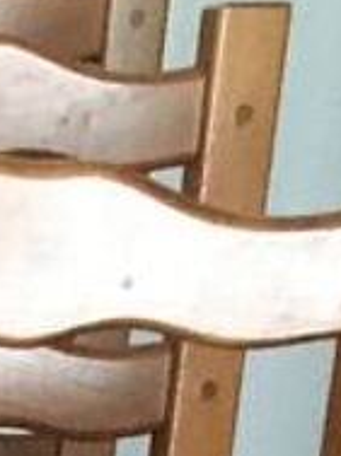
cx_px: -648
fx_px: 2702
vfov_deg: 8.0
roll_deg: +0.6
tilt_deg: -33.3
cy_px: 1463
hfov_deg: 6.6
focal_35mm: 205
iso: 200
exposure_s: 1/25
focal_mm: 4.15
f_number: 2.2
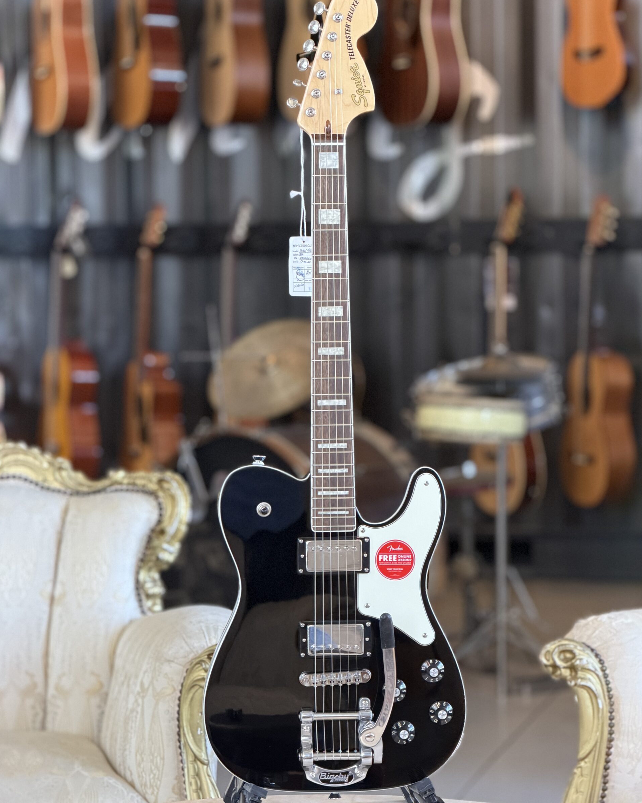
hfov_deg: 14.7
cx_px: 322
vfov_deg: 18.3
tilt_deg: -5.0
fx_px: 2494
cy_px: 392
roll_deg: +0.2
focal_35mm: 105
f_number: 2.8
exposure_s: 1/80
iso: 500
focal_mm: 16.89
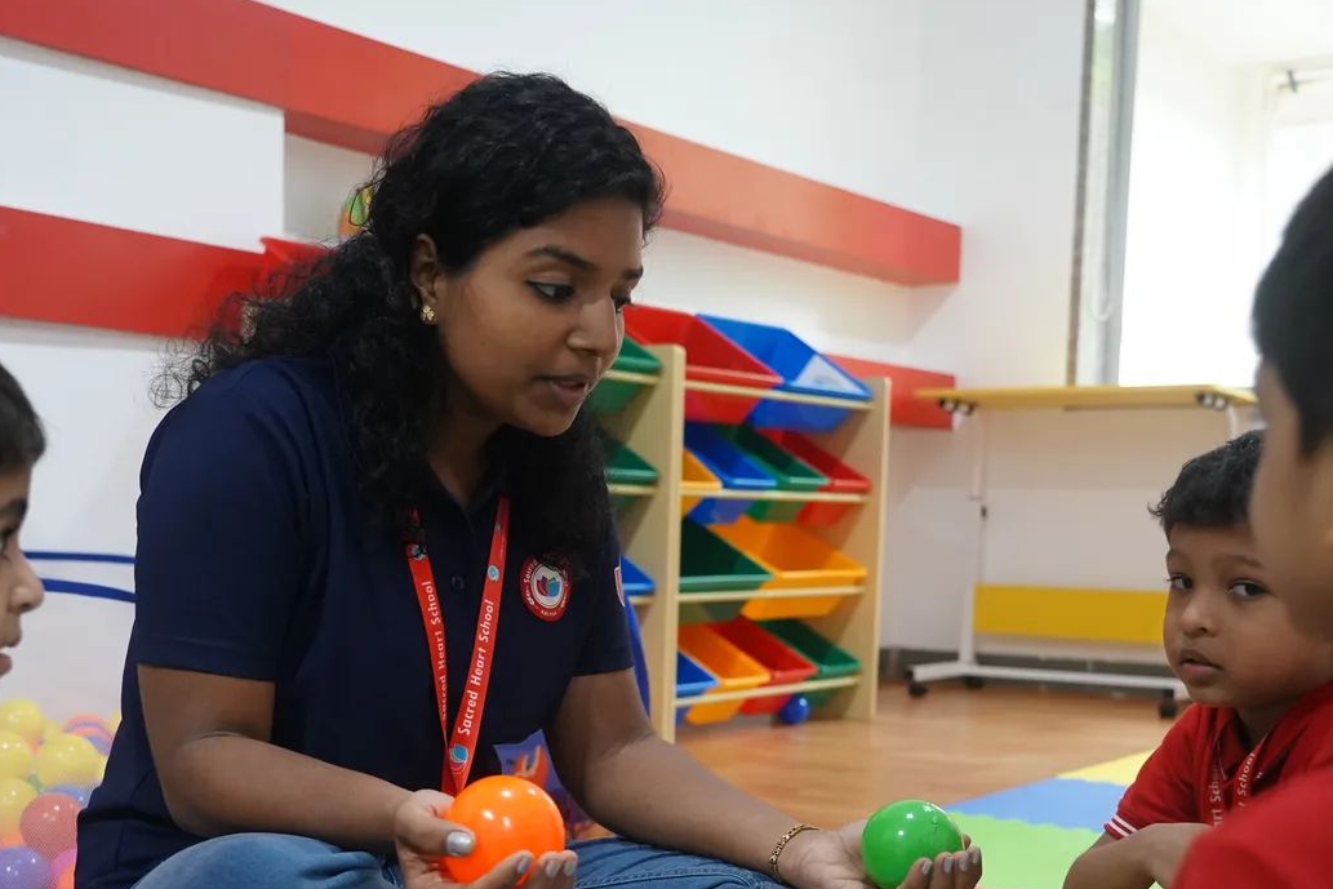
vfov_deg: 27.6
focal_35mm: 48
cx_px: 542
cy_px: 684
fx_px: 1777
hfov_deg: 40.9
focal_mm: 31
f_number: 4
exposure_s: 1/80
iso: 3200
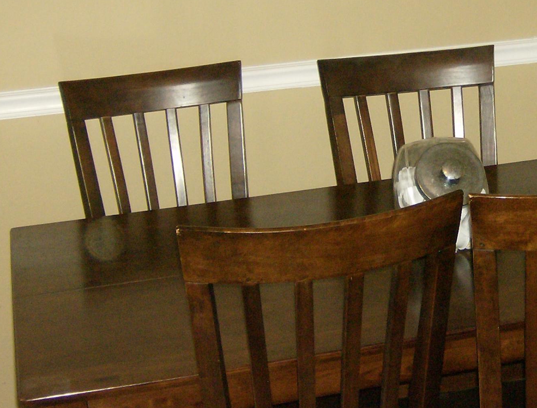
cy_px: 137
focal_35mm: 81
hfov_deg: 23.7
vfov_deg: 18.3
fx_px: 1263
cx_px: 425
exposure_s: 1/60
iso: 200
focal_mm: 6
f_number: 2.8
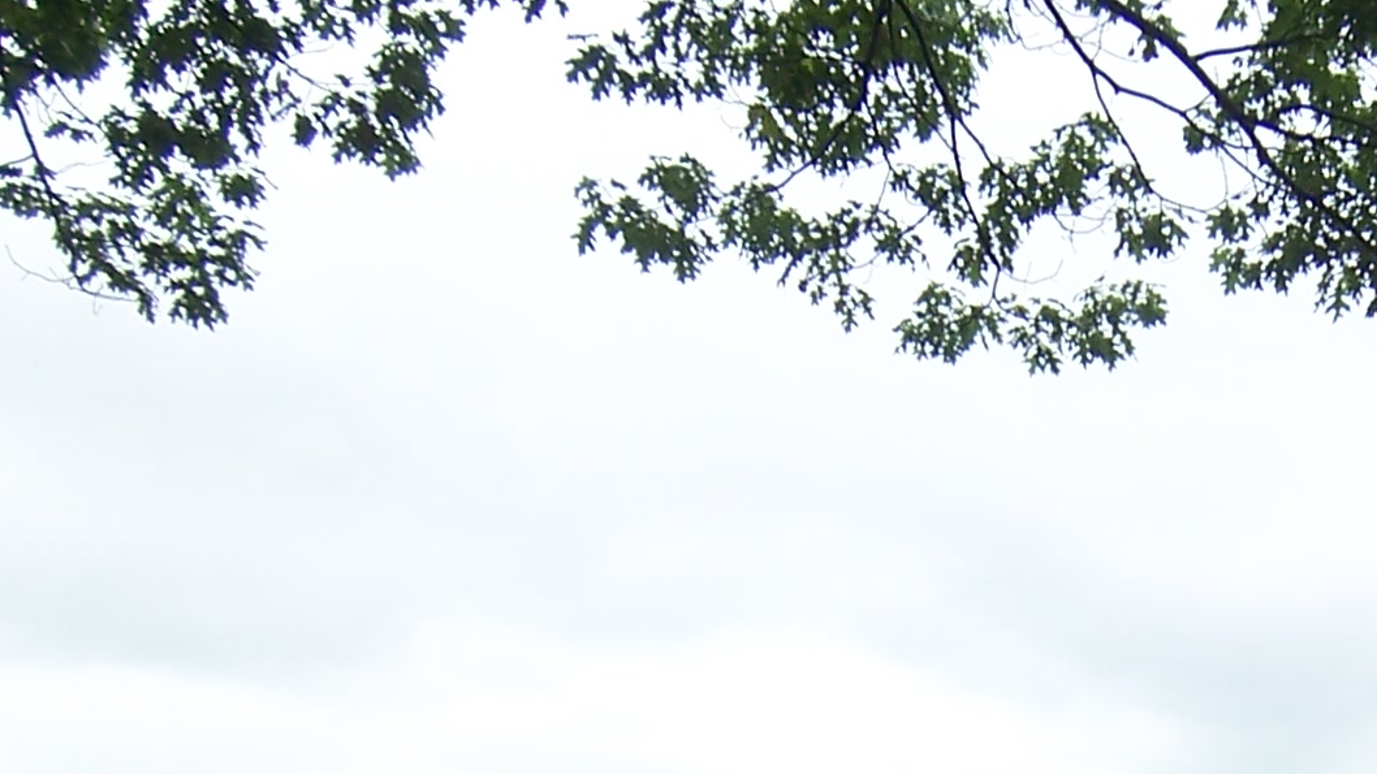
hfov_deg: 33.0
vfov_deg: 18.5
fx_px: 2227
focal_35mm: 61
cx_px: 1171
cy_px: 980
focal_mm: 3.8
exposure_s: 1/200
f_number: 2.8
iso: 64
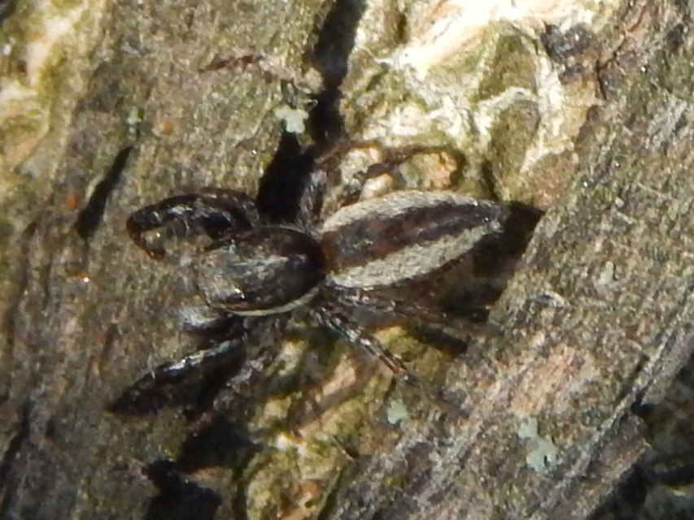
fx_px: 2286
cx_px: 347
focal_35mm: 114
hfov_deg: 17.3
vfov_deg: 13.0
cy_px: 260
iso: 320
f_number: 4.6
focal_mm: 20.5
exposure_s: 1/250
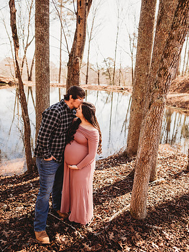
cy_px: 127
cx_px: 92
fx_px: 197
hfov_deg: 51.3
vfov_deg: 65.4
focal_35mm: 27
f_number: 2.2
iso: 100
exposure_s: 1/250
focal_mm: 24
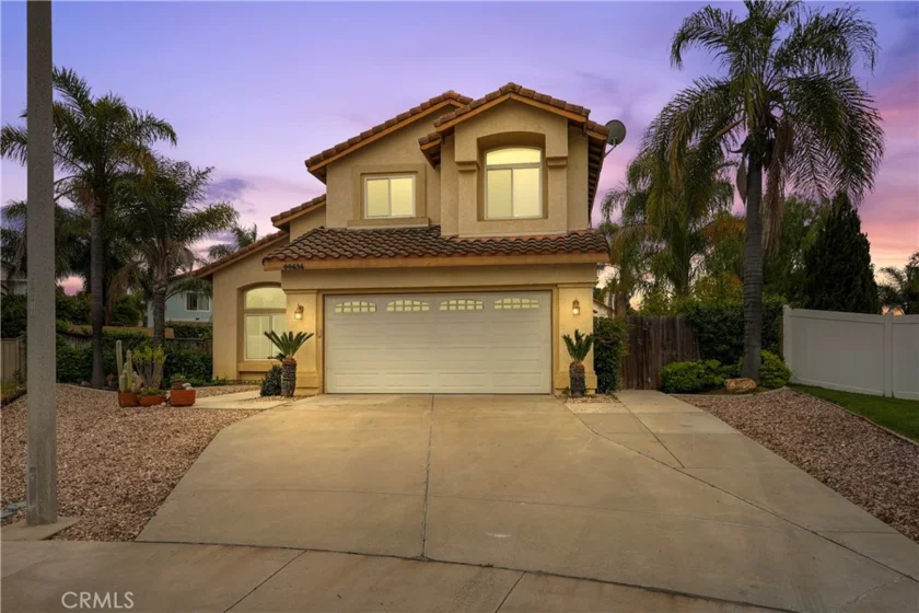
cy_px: 306
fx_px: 613
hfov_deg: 73.7
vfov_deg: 53.1
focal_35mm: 24
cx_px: 460
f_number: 6.3
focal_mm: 24
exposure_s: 1/200
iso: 100
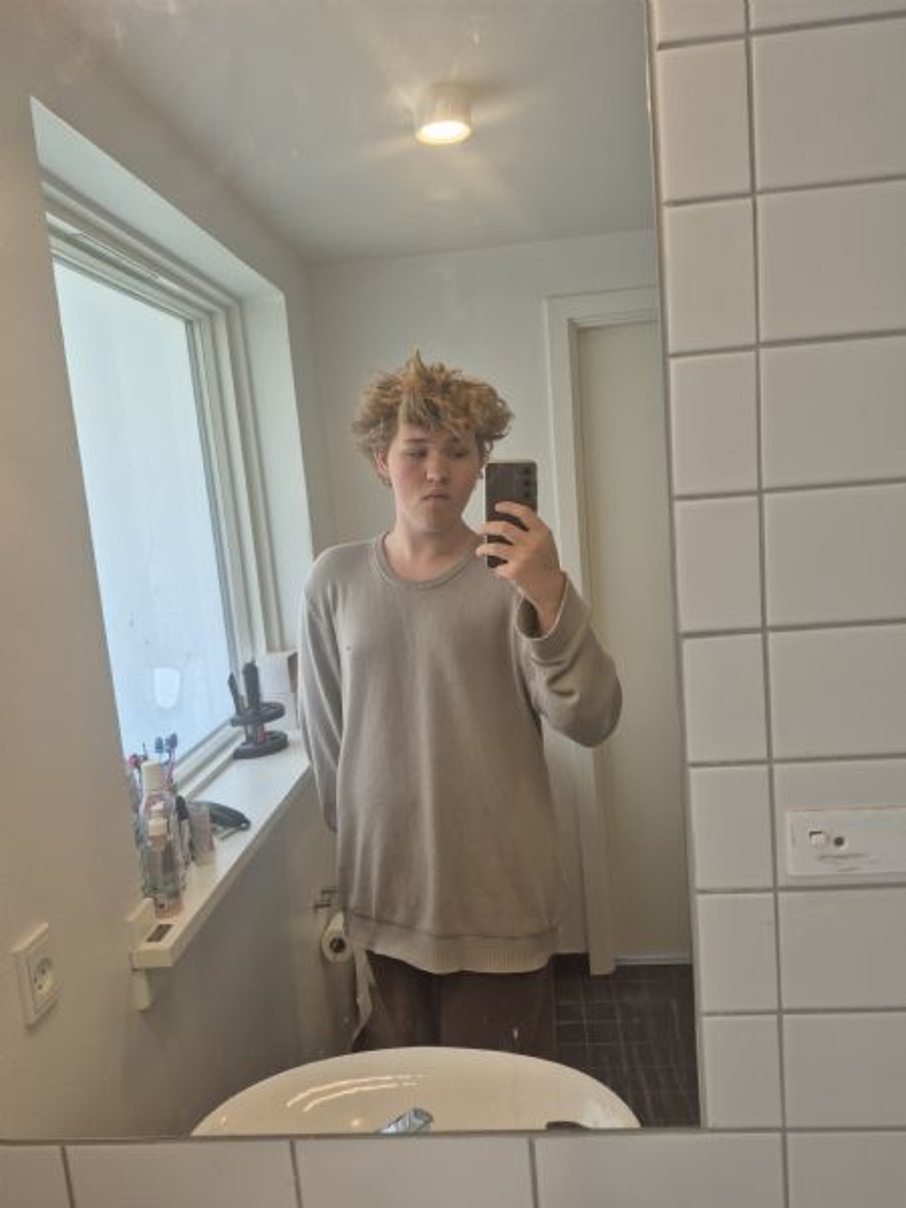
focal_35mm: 23
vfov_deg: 73.9
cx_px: 453
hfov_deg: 58.9
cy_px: 604
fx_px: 803
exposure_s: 1/100
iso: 25
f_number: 1.8
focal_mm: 5.4
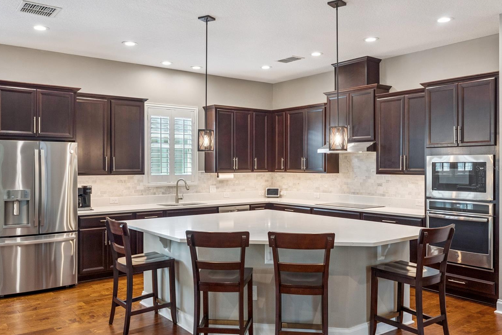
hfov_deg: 60.3
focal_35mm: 31
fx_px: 432
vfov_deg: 42.3
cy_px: 168
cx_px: 245
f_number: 10
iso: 800
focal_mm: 20.1
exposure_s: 1/25
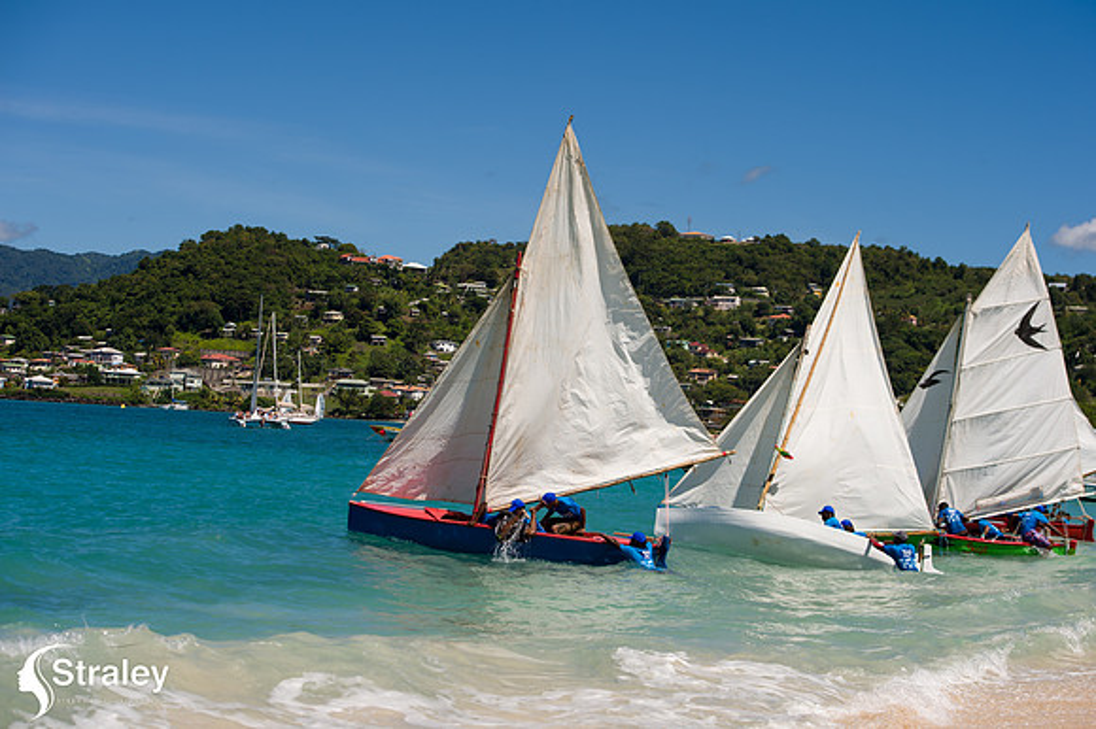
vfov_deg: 17.0
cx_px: 548
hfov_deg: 25.4
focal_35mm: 80
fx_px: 2434
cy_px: 364
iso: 100
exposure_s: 1/800
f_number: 8
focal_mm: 80
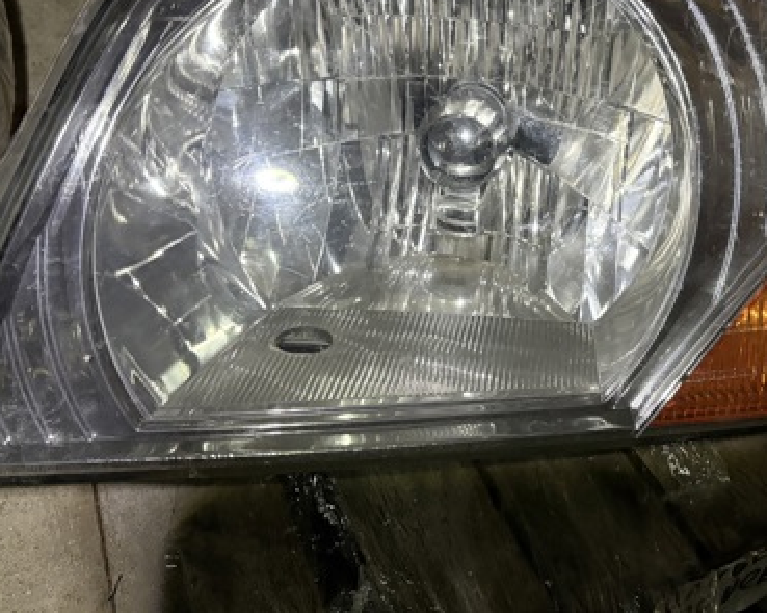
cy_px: 185
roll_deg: +5.4
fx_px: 999
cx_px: 480
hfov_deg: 41.7
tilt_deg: -35.5
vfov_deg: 33.7
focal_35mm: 44
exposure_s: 1/32
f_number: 1.6
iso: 400
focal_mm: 5.96
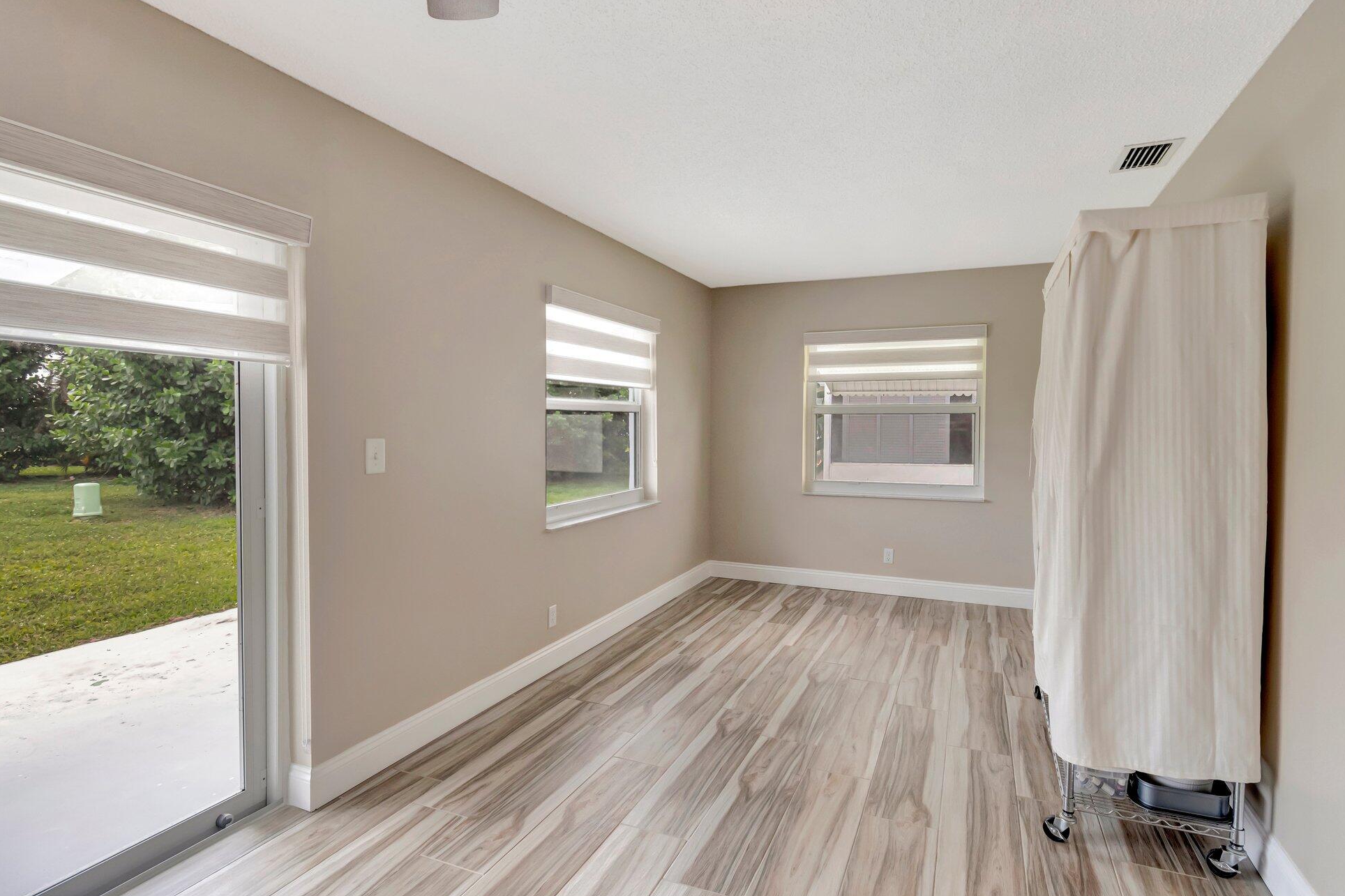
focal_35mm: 17
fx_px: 635
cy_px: 429
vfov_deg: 70.4
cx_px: 701
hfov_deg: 93.2
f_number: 8
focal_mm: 11
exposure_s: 1/50
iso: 1100
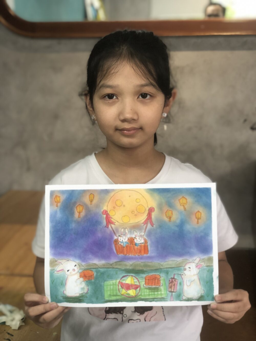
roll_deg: +0.9
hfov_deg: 28.0
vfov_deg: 36.8
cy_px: 170
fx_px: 513
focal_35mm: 52
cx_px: 128
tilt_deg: -15.9
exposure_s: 1/50
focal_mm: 6
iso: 50
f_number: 2.4
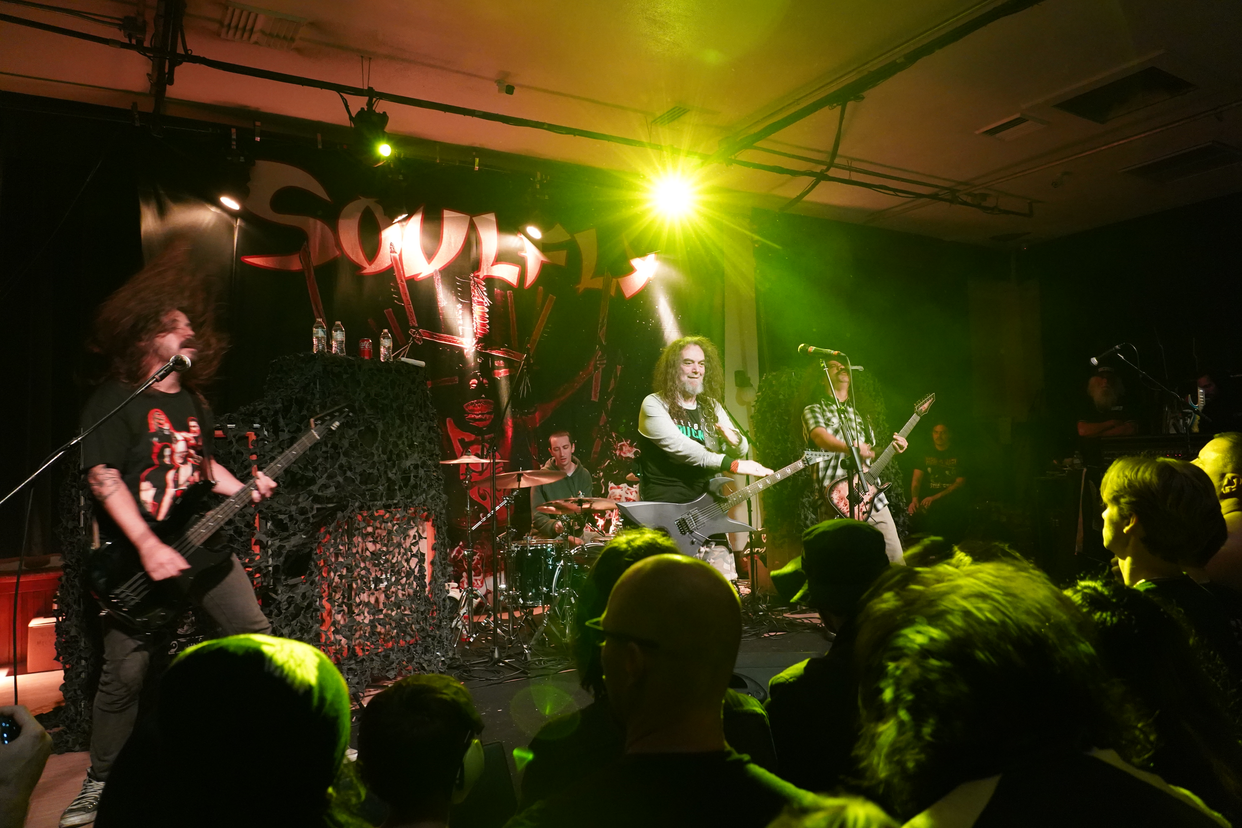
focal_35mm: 24
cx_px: 621
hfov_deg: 73.7
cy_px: 414
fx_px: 828
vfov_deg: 53.1
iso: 8000
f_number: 4
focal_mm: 24
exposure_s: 1/60
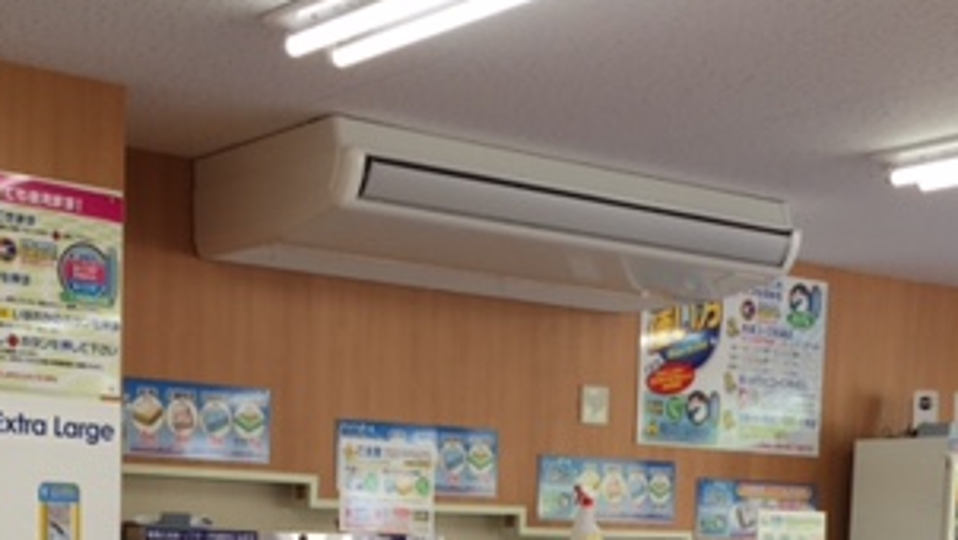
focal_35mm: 67
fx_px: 1702
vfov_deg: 16.9
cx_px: 358
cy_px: 718
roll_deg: -2.3
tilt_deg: -6.2
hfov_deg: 31.3
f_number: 2.2
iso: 32
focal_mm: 4.15
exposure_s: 1/50
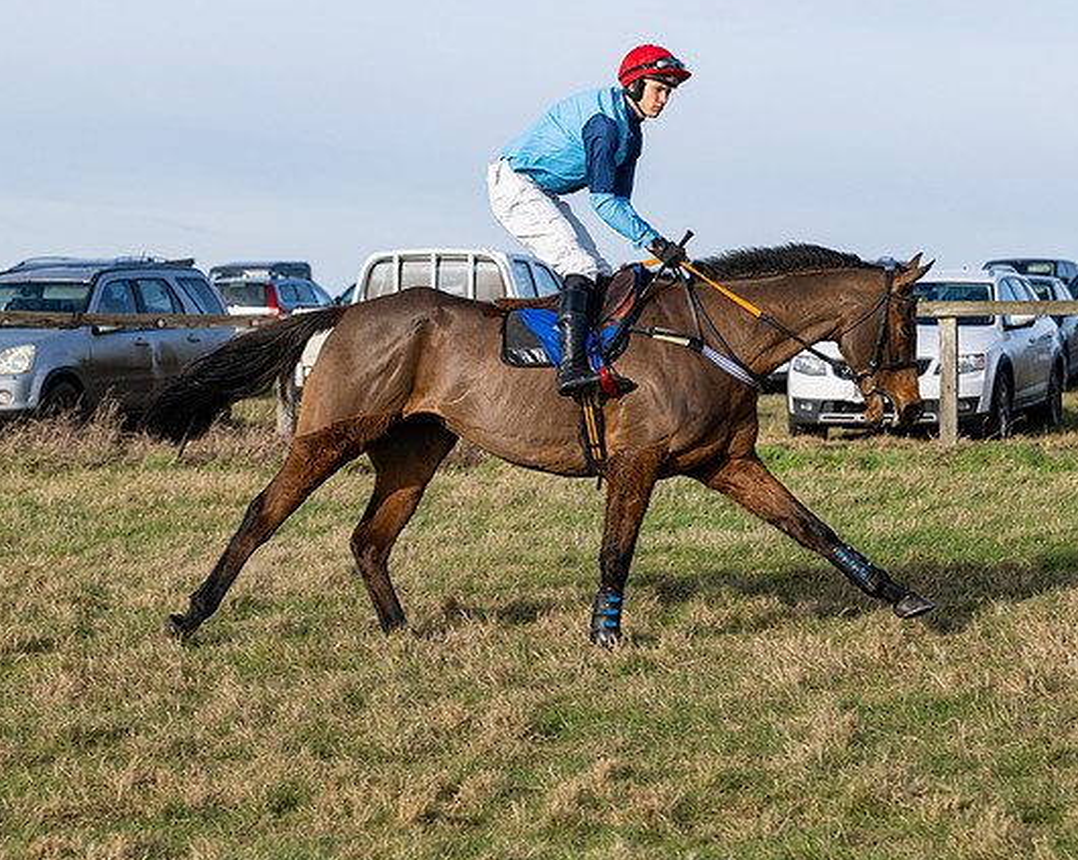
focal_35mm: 118
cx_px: 517
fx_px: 3761
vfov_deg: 13.0
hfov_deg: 16.3
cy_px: 422
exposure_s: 1/3200
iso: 400
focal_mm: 92
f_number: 5
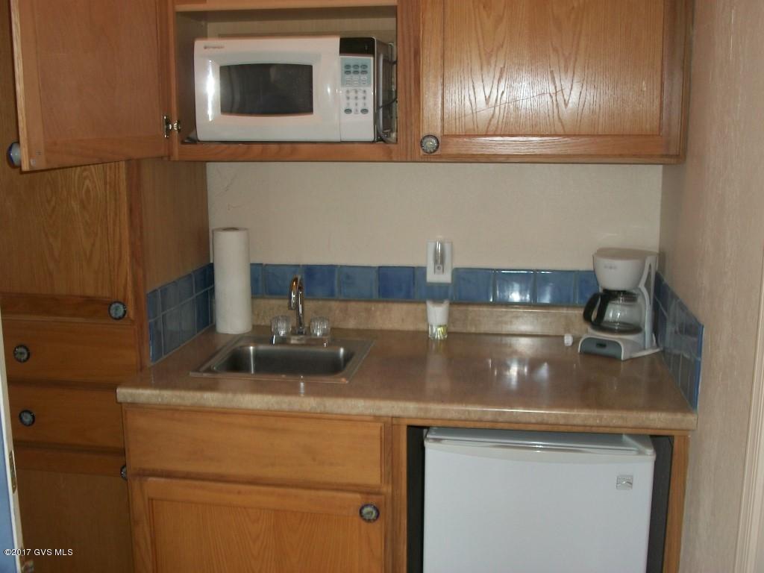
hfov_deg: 46.8
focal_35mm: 40
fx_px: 883
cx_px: 382
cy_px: 286
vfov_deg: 36.0
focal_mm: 7.1
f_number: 3.2
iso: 80
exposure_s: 1/40
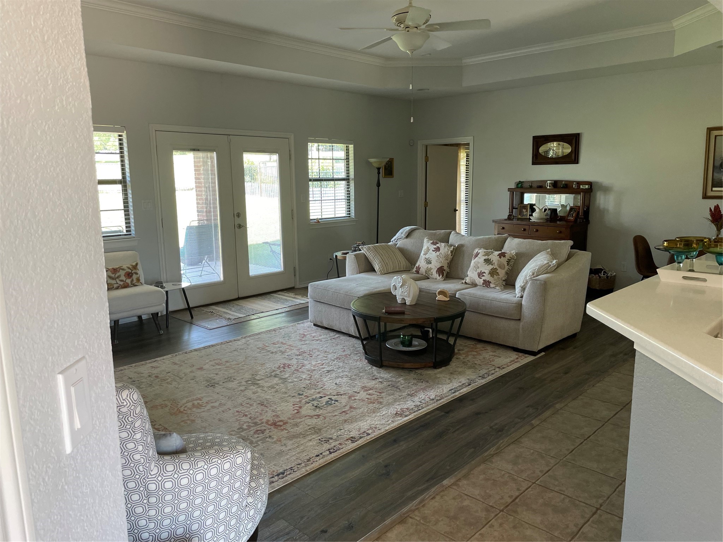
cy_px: 271
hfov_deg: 67.3
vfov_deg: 53.1
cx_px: 362
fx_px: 543
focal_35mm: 26
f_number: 1.6
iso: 125
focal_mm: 4.2
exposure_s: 1/105
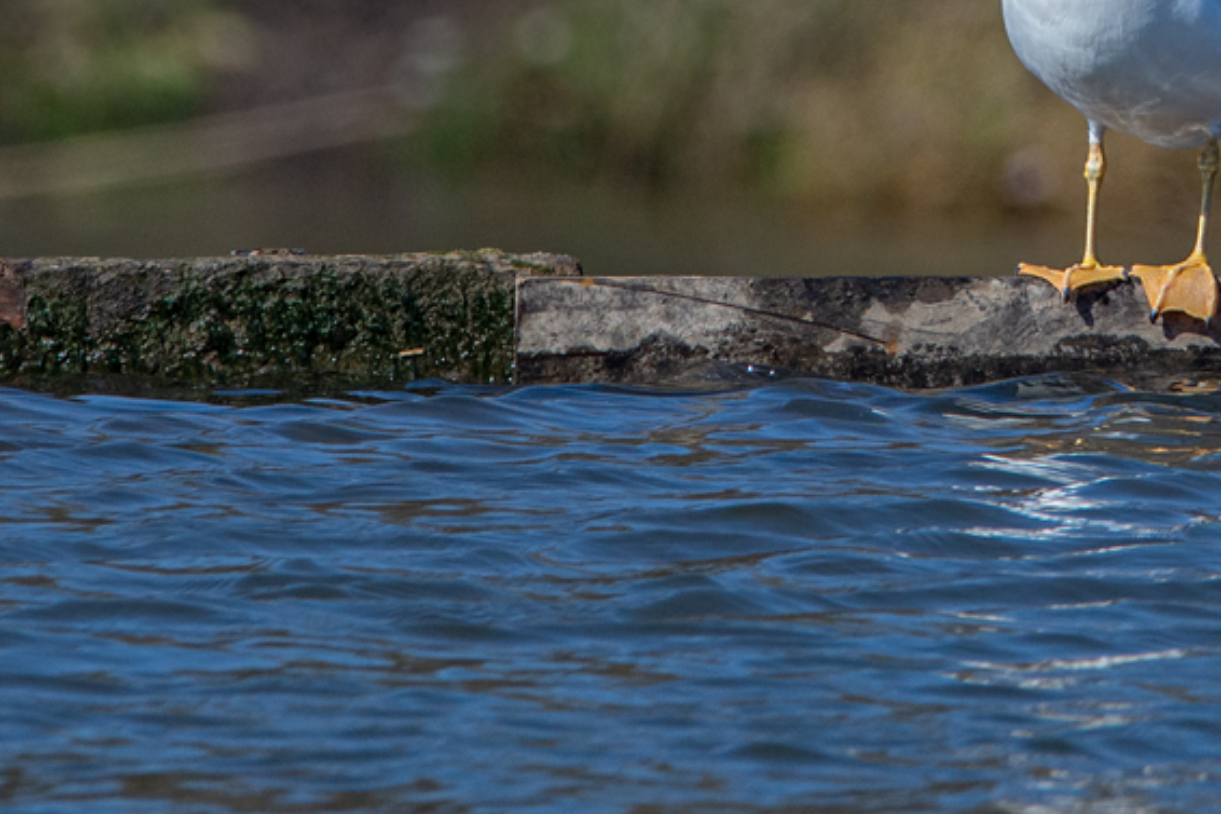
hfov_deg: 1.1
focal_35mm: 1908
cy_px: 270
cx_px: 770
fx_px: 64690
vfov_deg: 0.7
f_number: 8
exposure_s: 1/1250
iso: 280
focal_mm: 600
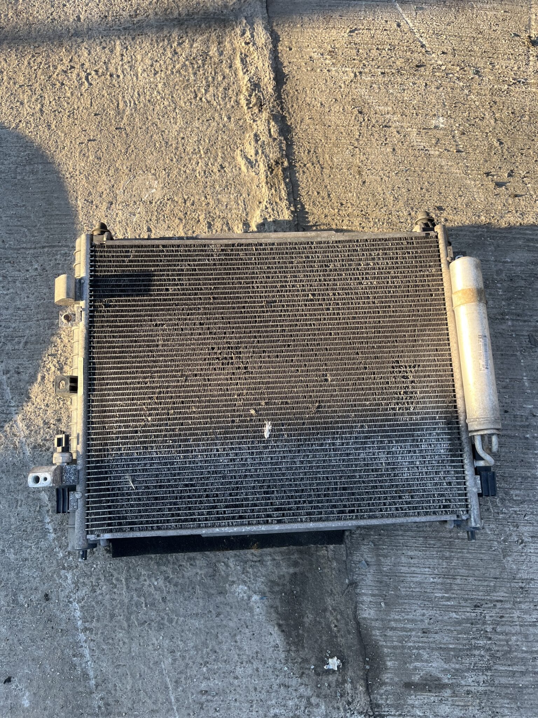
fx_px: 539
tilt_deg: -76.7
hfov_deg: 53.1
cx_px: 269
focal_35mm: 26
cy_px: 359
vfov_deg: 67.3
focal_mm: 5.1
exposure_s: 1/322
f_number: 1.6
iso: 50
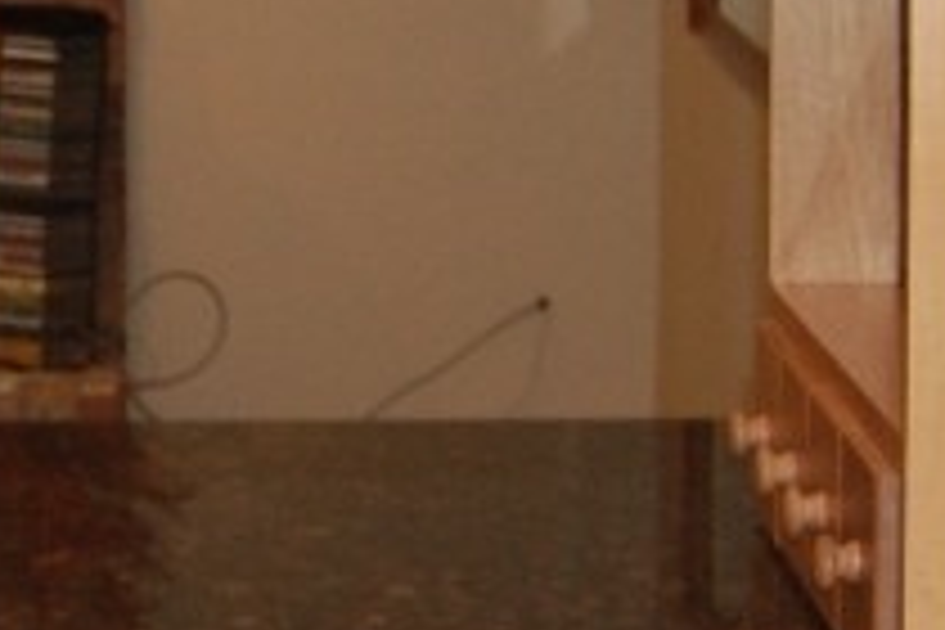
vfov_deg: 9.4
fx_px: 3832
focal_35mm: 146
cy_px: 200
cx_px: -270
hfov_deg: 13.6
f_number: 3.8
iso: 400
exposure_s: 1/60
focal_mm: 20
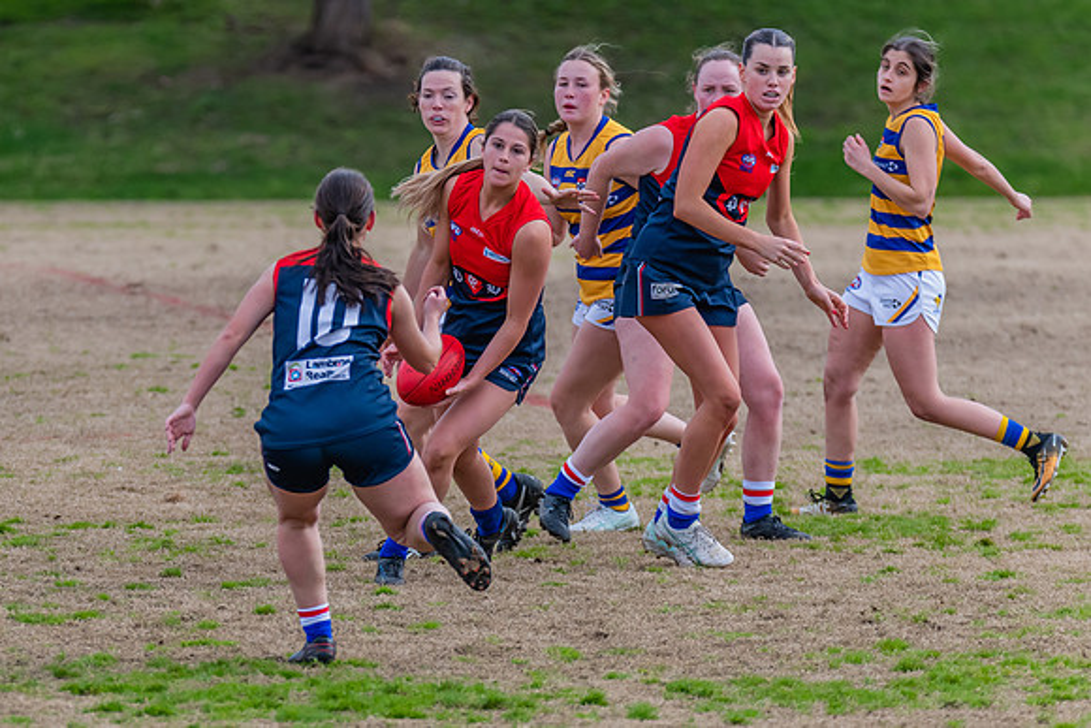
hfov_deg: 3.6
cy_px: 422
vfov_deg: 2.4
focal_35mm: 565
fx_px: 17124
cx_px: 391
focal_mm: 350
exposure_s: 1/1600
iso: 800
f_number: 6
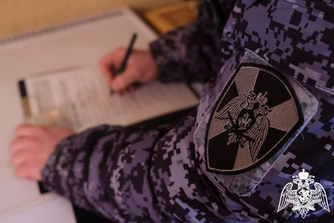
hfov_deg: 57.2
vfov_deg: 40.0
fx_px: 306
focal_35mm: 33
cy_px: 112
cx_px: 167
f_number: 3.2
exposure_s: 1/30
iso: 400
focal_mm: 22.3
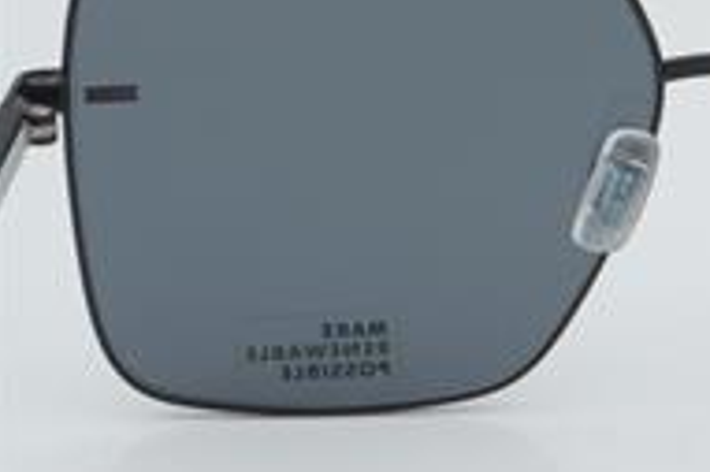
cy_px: 126
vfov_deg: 7.9
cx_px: 736
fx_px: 3410
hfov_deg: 11.7
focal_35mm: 173
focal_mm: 55
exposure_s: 1/3
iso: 100
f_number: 32
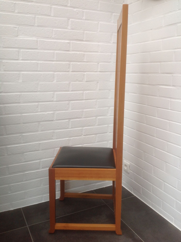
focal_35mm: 35
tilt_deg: -10.6
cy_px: 121
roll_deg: -0.6
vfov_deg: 52.7
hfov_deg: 40.6
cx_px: 90
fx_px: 245
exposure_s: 1/17
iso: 50
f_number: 2.4
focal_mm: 4.28
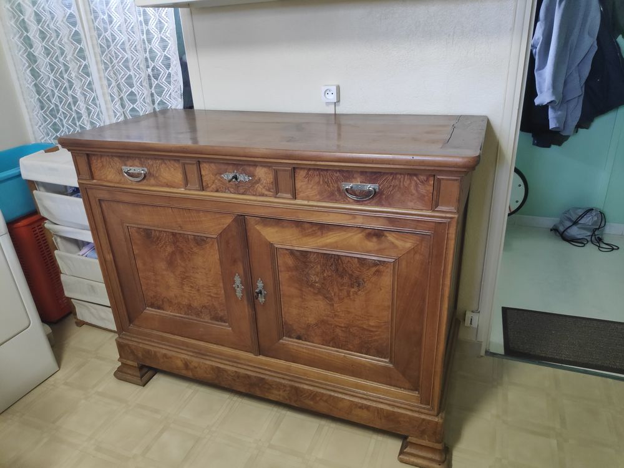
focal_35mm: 20
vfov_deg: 66.0
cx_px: 312
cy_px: 234
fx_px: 361
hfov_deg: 81.7
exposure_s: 1/50
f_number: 1.9
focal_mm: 3.94
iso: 914
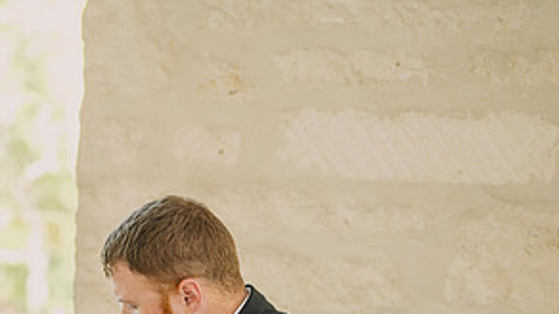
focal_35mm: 104
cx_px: 98
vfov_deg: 11.4
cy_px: 368
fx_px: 1541
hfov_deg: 20.3
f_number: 2
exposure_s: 1/320
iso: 320
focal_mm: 50
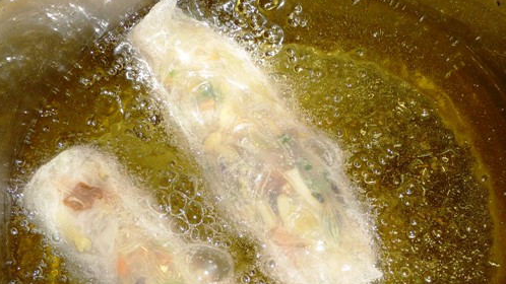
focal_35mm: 56
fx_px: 751
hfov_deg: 37.2
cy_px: 222
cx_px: 270
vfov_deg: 21.2
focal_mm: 6.7
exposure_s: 1/30
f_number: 3.9
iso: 100
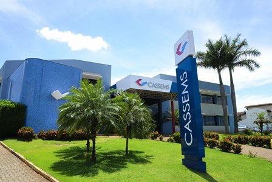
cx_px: 136
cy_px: 91
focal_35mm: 24
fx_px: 181
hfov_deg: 73.7
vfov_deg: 53.2
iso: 250
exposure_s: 1/160
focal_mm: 24
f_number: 11
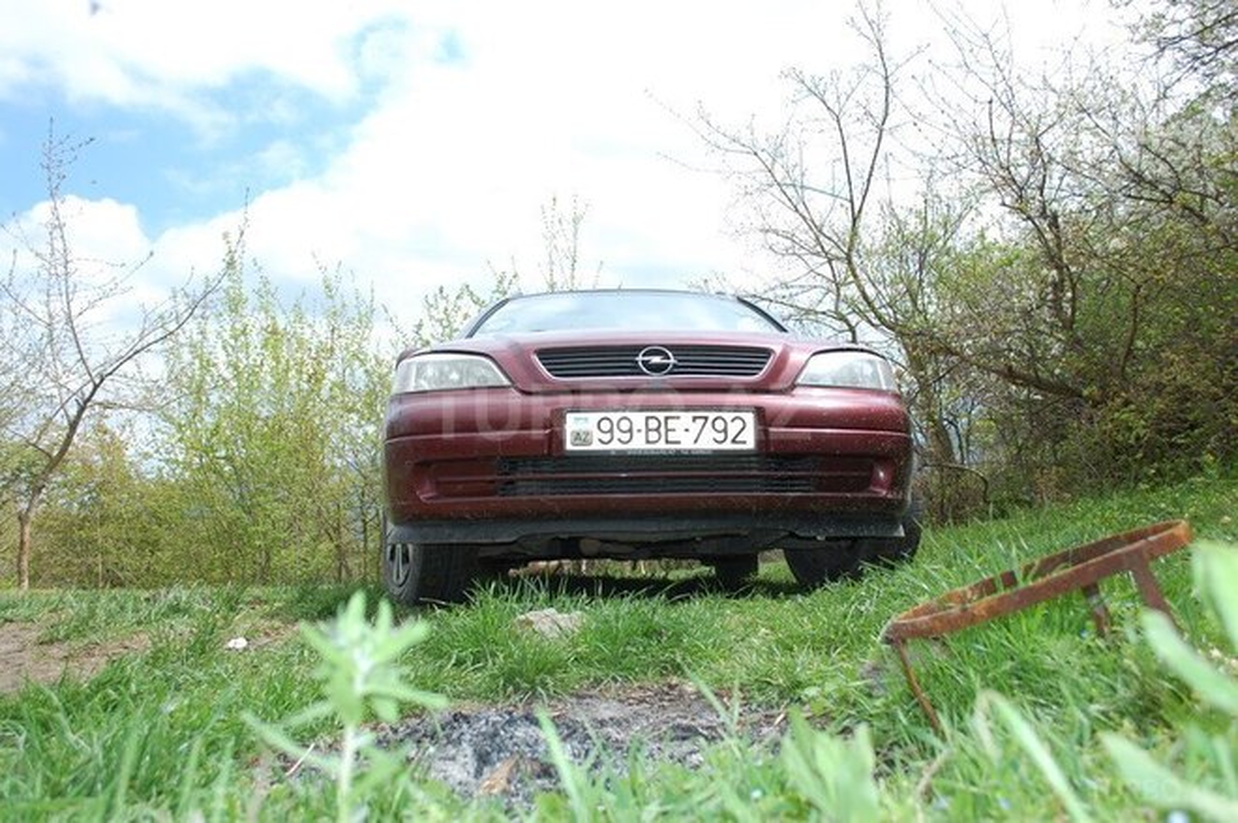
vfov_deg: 43.5
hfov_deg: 62.0
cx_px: 619
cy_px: 412
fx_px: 1031
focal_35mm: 30
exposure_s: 1/500
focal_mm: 20
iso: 200
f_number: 5.6
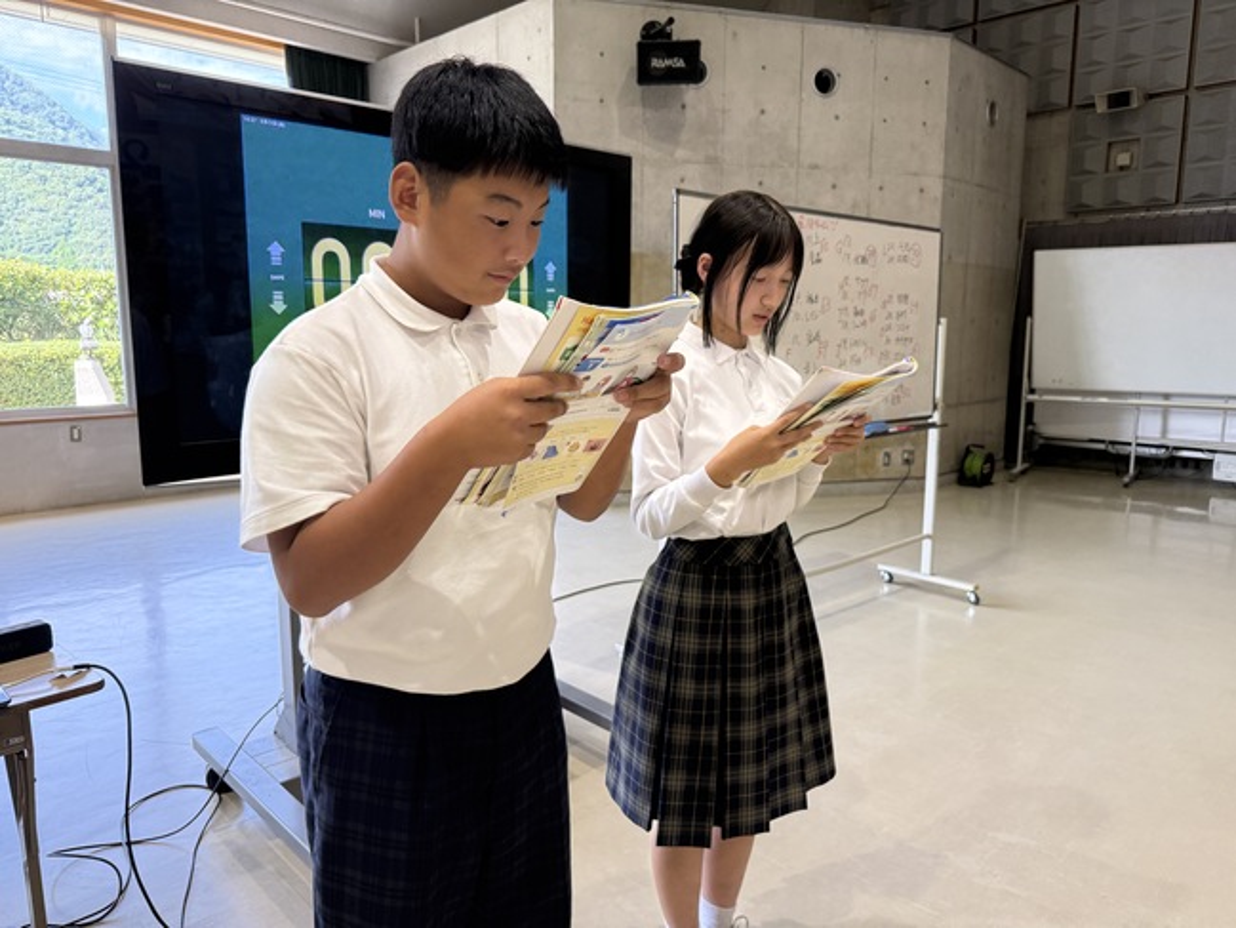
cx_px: 618
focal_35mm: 24
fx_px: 857
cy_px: 464
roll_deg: -0.4
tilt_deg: -8.9
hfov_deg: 71.6
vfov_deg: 56.8
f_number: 1.78
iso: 200
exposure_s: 1/193
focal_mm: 6.76
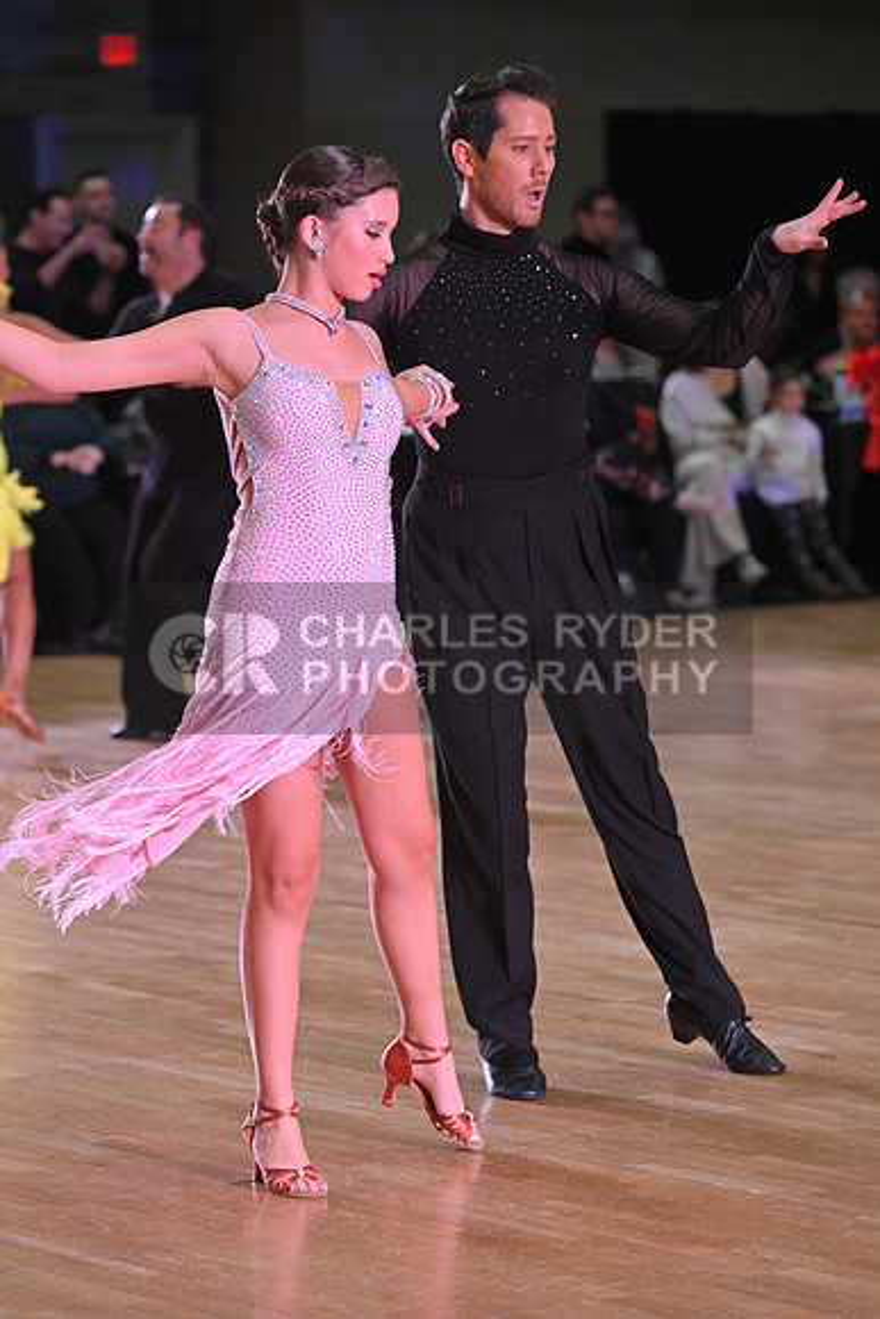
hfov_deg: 10.2
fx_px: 4947
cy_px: 660
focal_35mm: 135
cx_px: 440
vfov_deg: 15.2
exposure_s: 1/320
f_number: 5
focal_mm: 135
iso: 2000
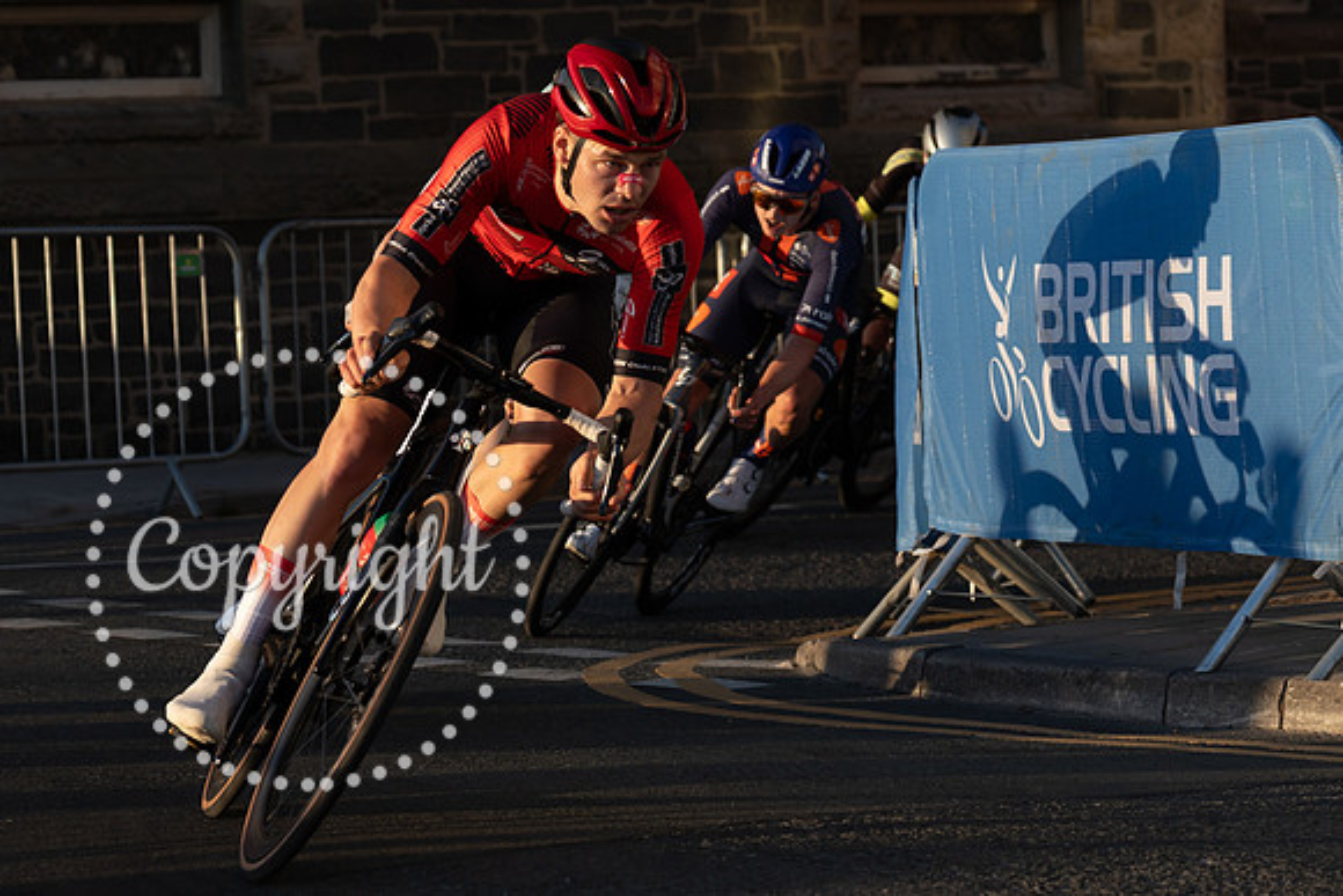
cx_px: 534
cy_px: 437
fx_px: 5469
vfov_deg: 9.4
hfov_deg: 14.0
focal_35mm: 147
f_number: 4
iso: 200
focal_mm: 72
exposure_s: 1/1000
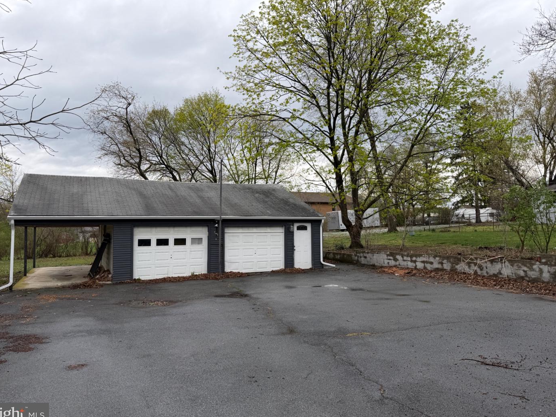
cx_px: 268
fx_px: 402
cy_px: 209
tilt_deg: +2.6
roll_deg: +0.8
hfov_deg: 69.4
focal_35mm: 25
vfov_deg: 54.9
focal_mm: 6.76
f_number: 1.78
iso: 80
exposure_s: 1/2445
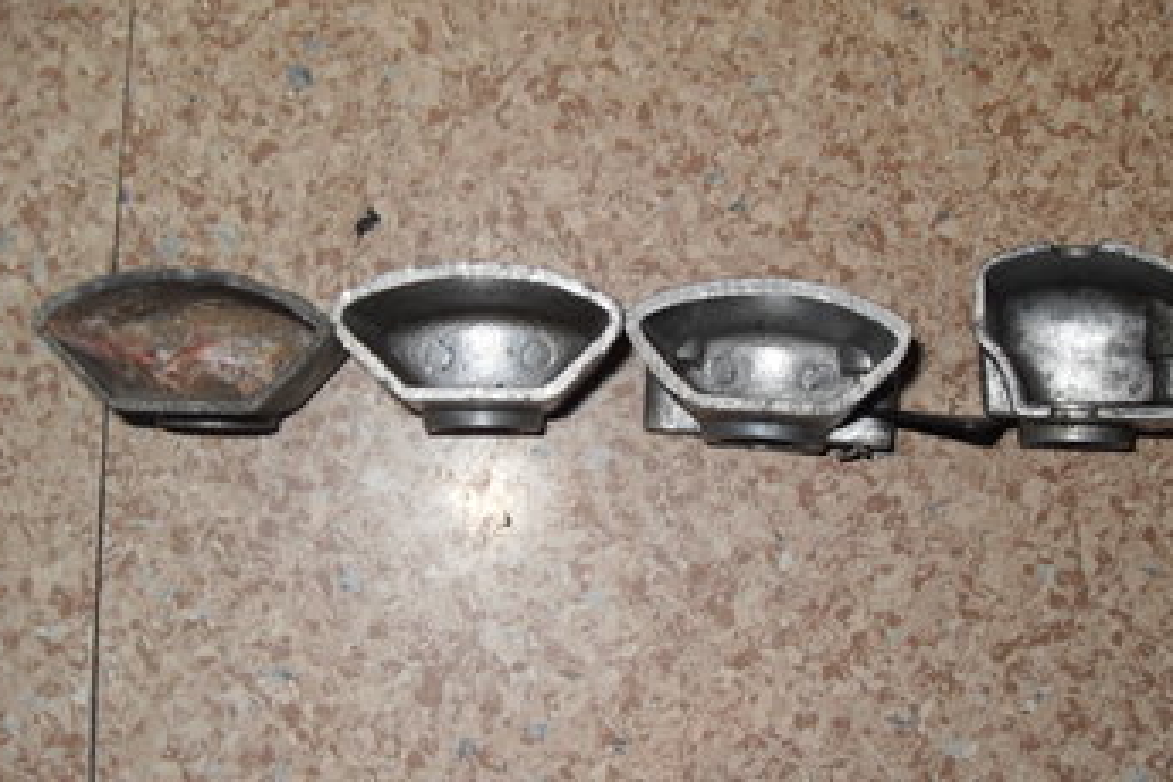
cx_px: 629
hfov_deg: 47.4
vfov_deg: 32.6
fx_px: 1336
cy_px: 422
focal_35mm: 41
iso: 100
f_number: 2.8
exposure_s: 1/45
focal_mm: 6.3
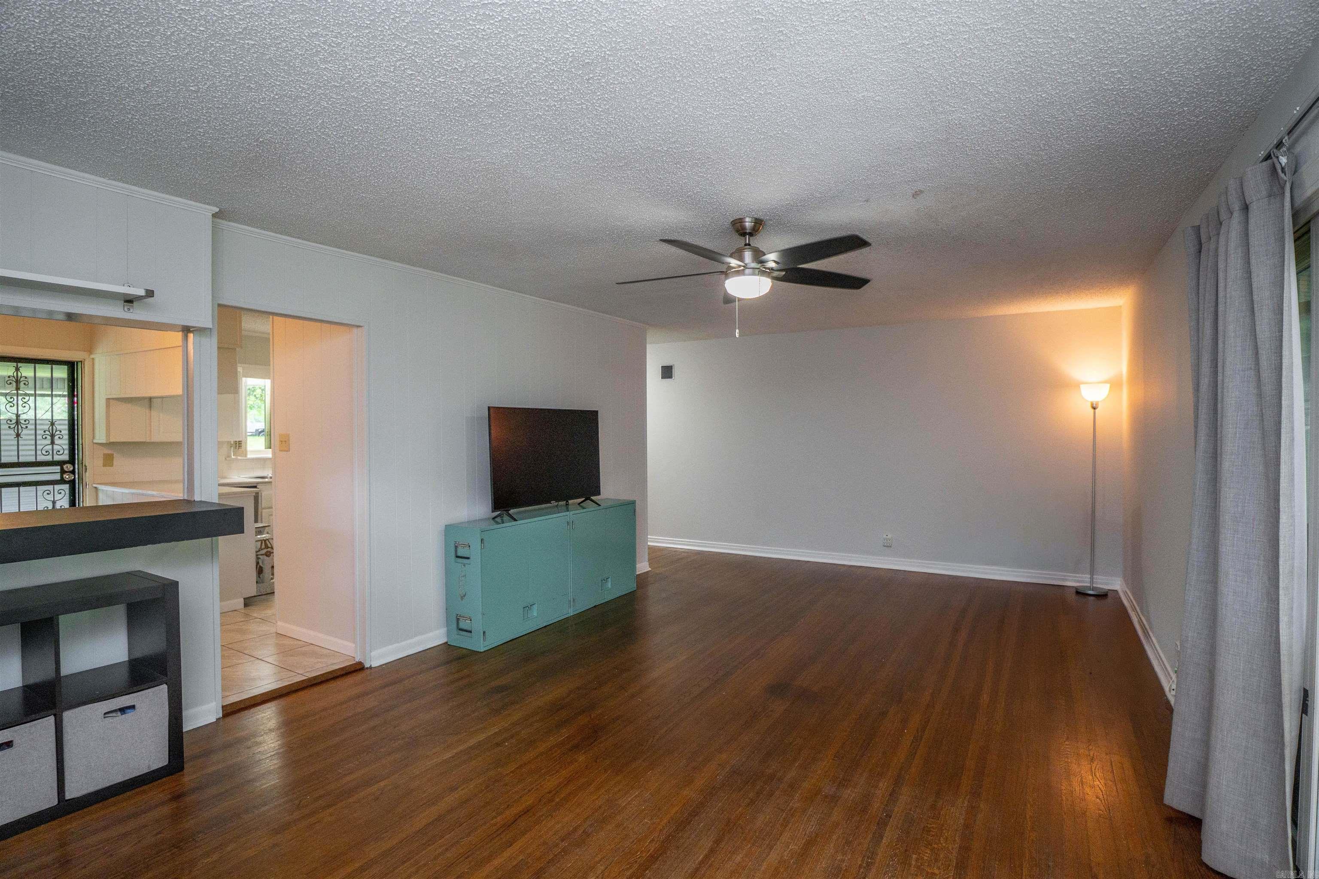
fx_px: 604
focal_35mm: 16
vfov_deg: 72.1
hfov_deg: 95.0
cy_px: 440
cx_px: 660
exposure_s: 1/160
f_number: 2.8
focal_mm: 11
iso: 250
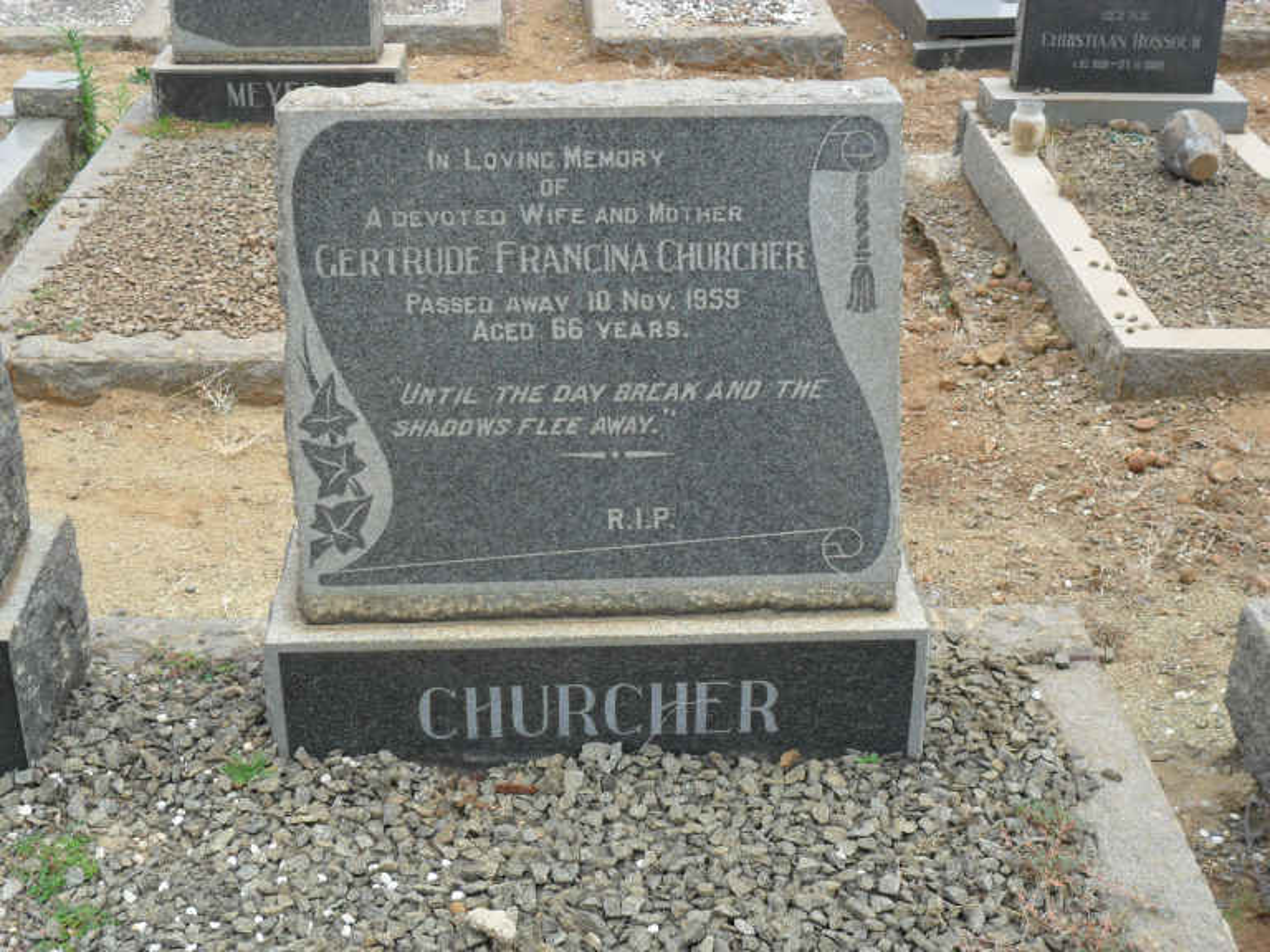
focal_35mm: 52
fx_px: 1908
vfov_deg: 28.0
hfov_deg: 36.8
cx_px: 635
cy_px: 476
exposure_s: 1/125
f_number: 5
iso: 100
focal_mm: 9.3
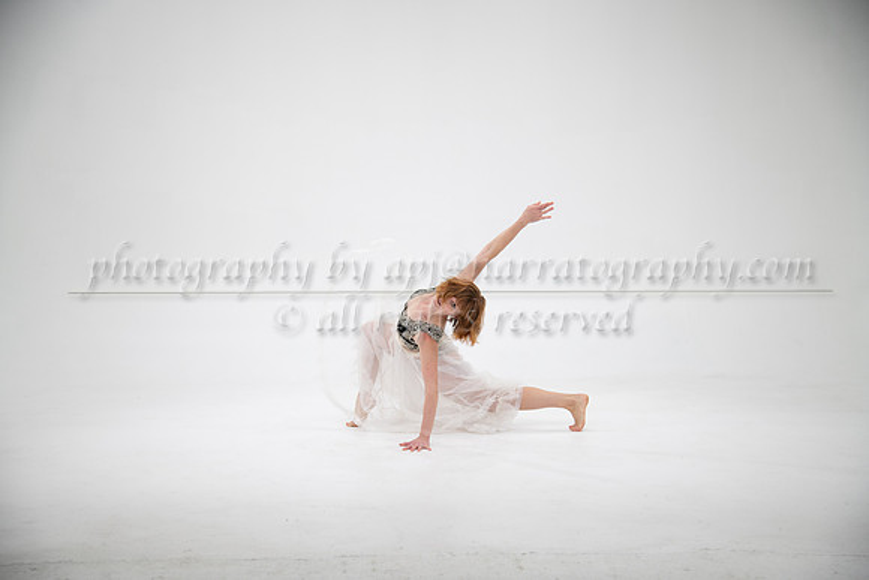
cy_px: 290
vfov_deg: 24.6
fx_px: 1328
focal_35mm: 55
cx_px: 434
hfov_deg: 36.2
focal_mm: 55
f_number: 4
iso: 400
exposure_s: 1/500
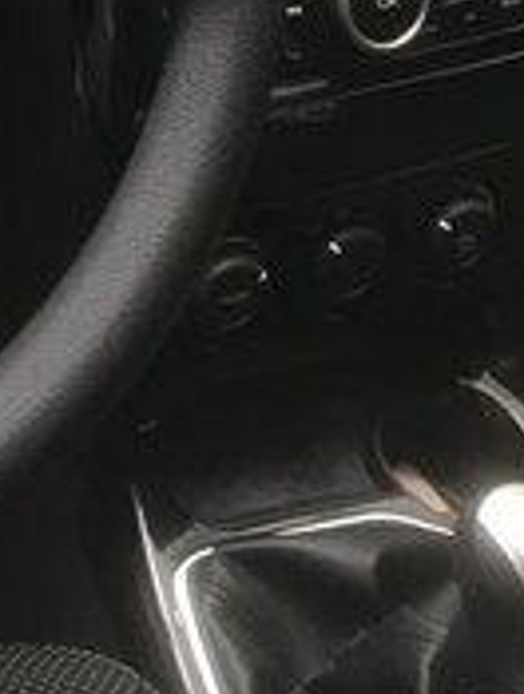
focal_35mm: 82
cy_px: -214
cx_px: -115
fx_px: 1649
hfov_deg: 17.2
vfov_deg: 21.5
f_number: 2.2
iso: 40
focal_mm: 4.15
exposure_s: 1/33
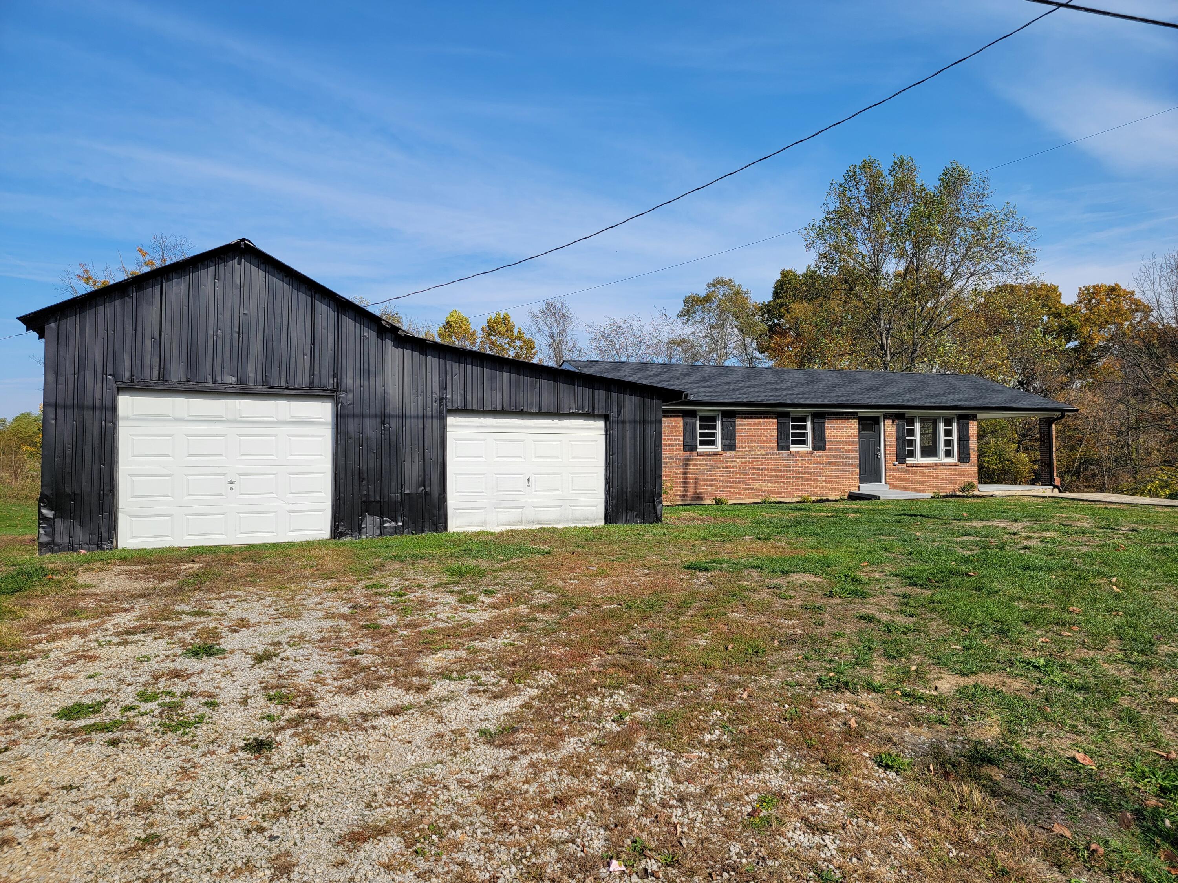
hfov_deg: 71.6
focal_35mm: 24
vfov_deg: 56.8
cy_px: 442
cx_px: 589
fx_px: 817
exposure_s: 1/900
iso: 16
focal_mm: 6.7
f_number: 1.8
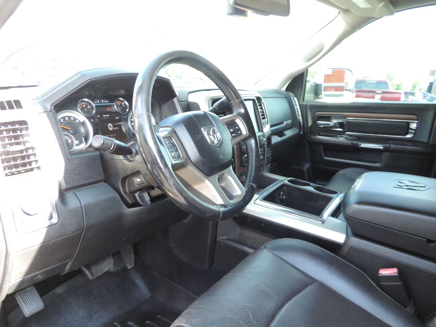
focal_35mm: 24
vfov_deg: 56.8
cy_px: 164
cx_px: 218
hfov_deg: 71.6
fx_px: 302
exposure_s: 1/30
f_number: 3
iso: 160
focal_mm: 4.3
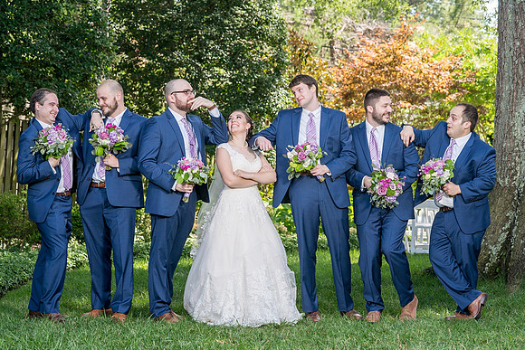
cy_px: 180
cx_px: 252
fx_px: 1419
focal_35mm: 97
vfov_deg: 14.1
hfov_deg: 21.0
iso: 160
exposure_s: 1/200
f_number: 5.6
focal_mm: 89
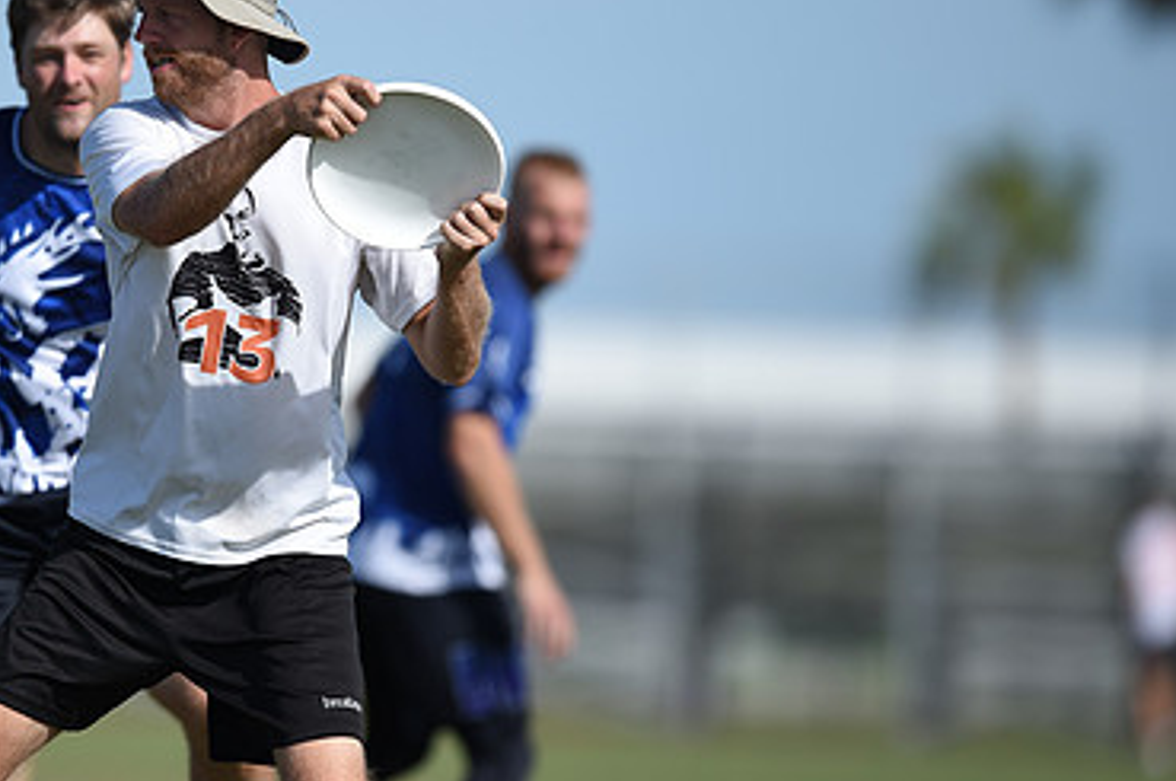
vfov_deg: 2.2
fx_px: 20520
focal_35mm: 629
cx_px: 274
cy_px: 405
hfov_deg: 3.3
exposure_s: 1/2500
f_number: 2.8
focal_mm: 400
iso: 100
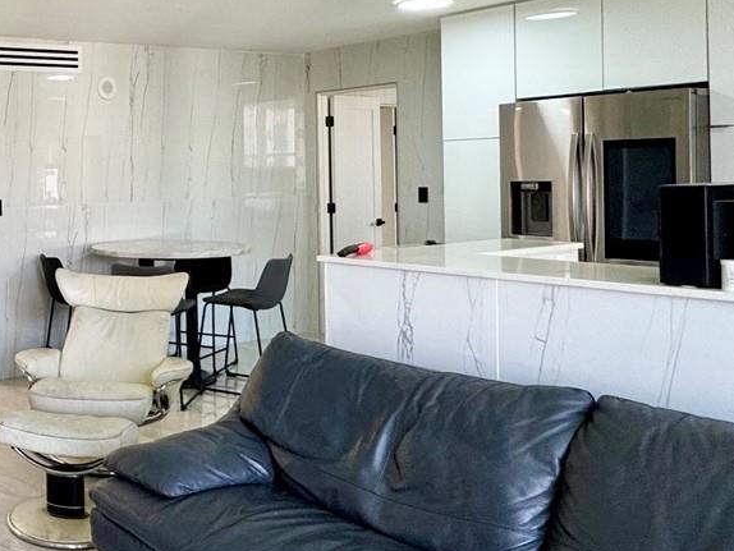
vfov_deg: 36.5
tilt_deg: -0.3
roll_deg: +0.9
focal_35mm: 39
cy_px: 187
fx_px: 827
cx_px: -45
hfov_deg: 40.2
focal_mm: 2.22
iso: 125
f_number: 2.2
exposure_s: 1/120
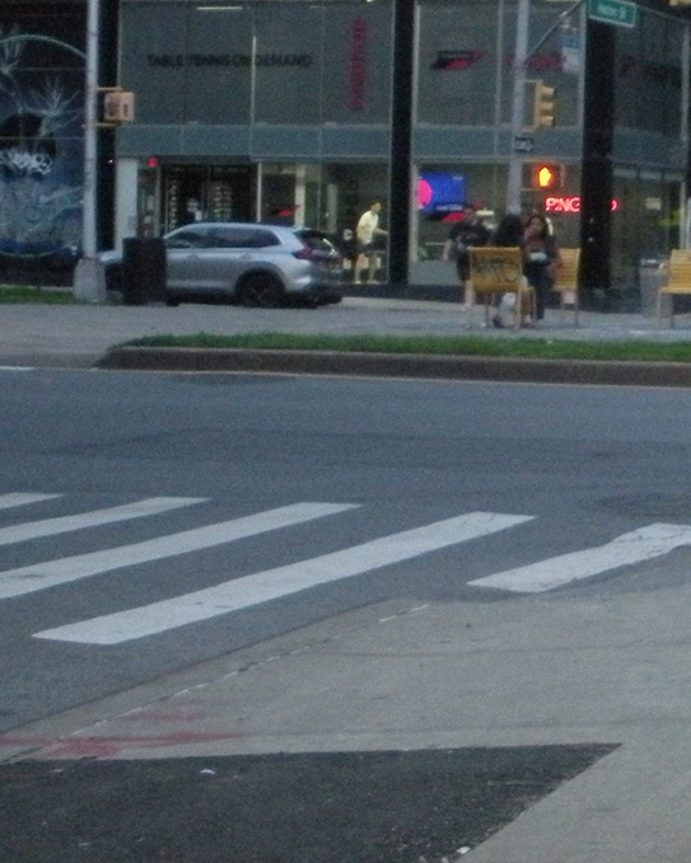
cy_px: 334
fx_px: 2710
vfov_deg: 18.1
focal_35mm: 106
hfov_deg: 13.7
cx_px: 1040
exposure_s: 1/43
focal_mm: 6.3
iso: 400
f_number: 3.5
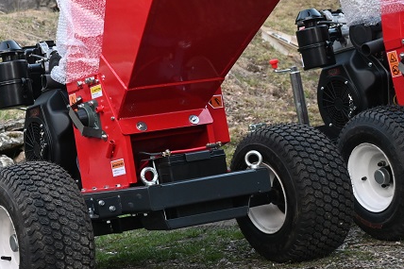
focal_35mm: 89
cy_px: 59
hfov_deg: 22.2
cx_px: 42
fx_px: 1004
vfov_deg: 15.2
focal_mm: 30.5
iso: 1100
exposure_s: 1/125
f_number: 4.8
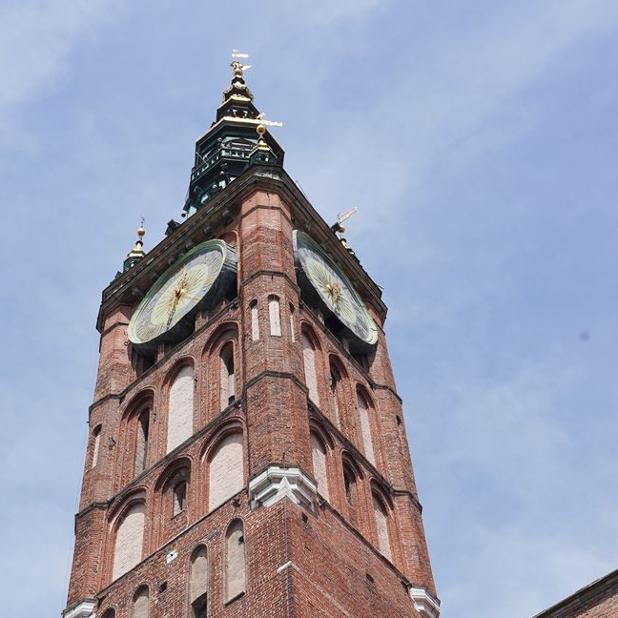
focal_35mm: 63
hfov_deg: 27.3
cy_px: 589
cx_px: 296
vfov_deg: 26.1
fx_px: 1272
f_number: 16
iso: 100
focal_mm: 24
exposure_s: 1/100
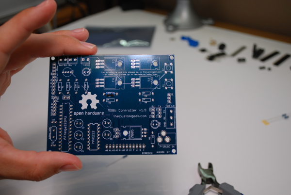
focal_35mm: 45
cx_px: 146
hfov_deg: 43.5
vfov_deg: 30.0
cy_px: 98
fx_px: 364
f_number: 4.8
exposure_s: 1/60
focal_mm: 30
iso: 200
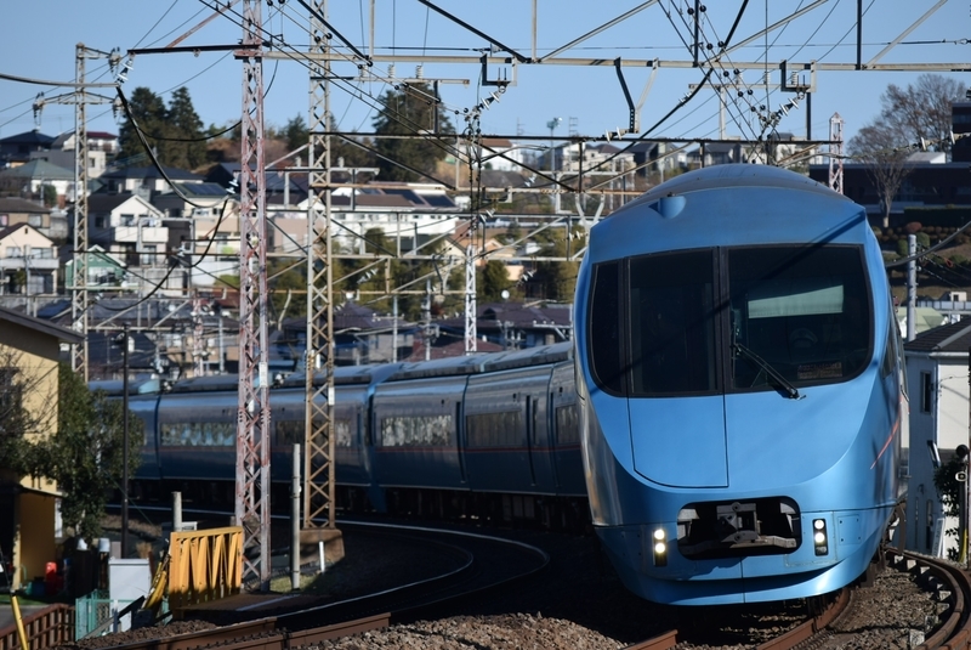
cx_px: 486
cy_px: 325
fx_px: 6074
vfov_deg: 6.1
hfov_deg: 9.1
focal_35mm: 225
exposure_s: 1/1000
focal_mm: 150
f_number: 5.6
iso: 100
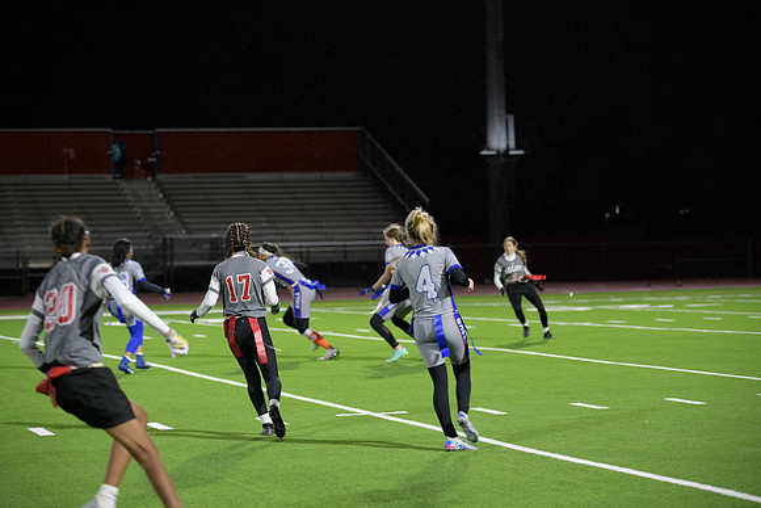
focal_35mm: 98
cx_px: 380
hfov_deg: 20.8
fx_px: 2072
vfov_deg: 14.0
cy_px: 254
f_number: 2.8
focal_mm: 98
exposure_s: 1/200
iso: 1250
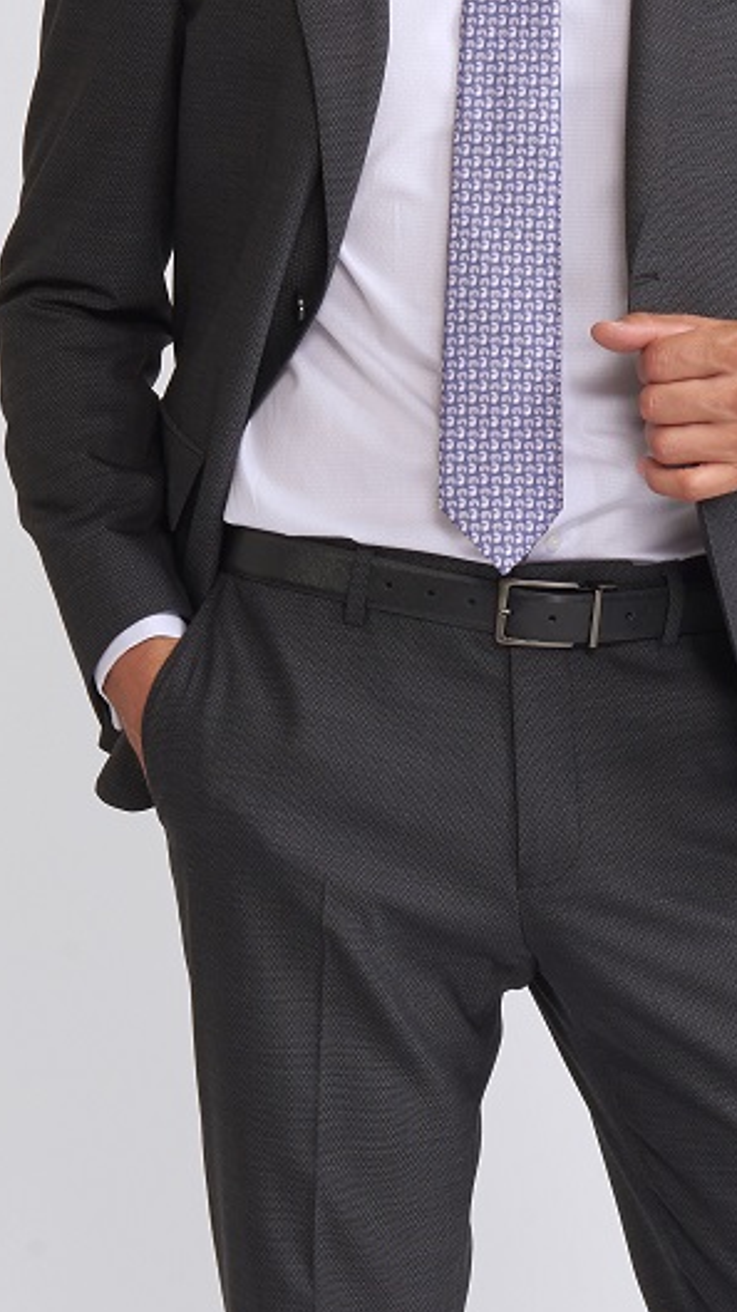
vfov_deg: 18.7
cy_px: 928
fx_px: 3966
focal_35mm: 114
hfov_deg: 10.6
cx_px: 524
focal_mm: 48
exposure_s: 1/200
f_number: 11
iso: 250
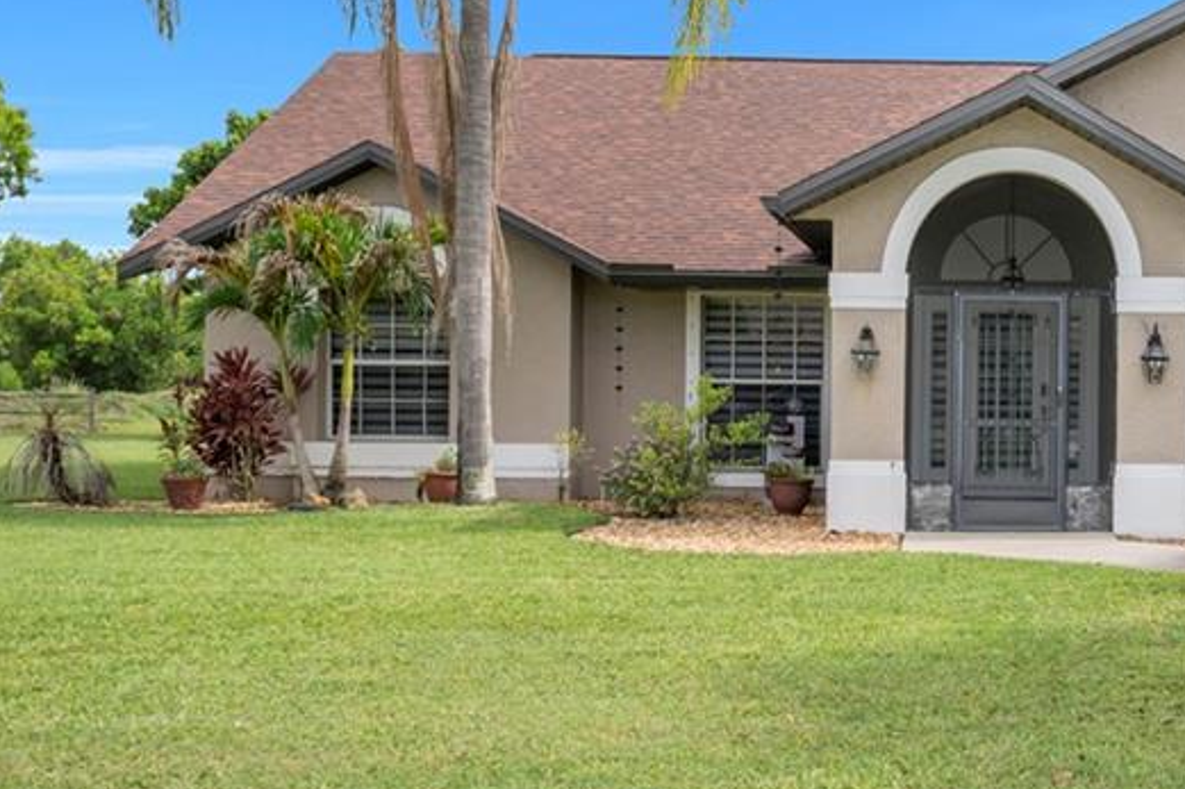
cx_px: 1014
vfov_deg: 23.0
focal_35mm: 59
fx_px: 1941
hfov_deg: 32.6
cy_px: 398
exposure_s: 1/200
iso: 100
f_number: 7.1
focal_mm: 20
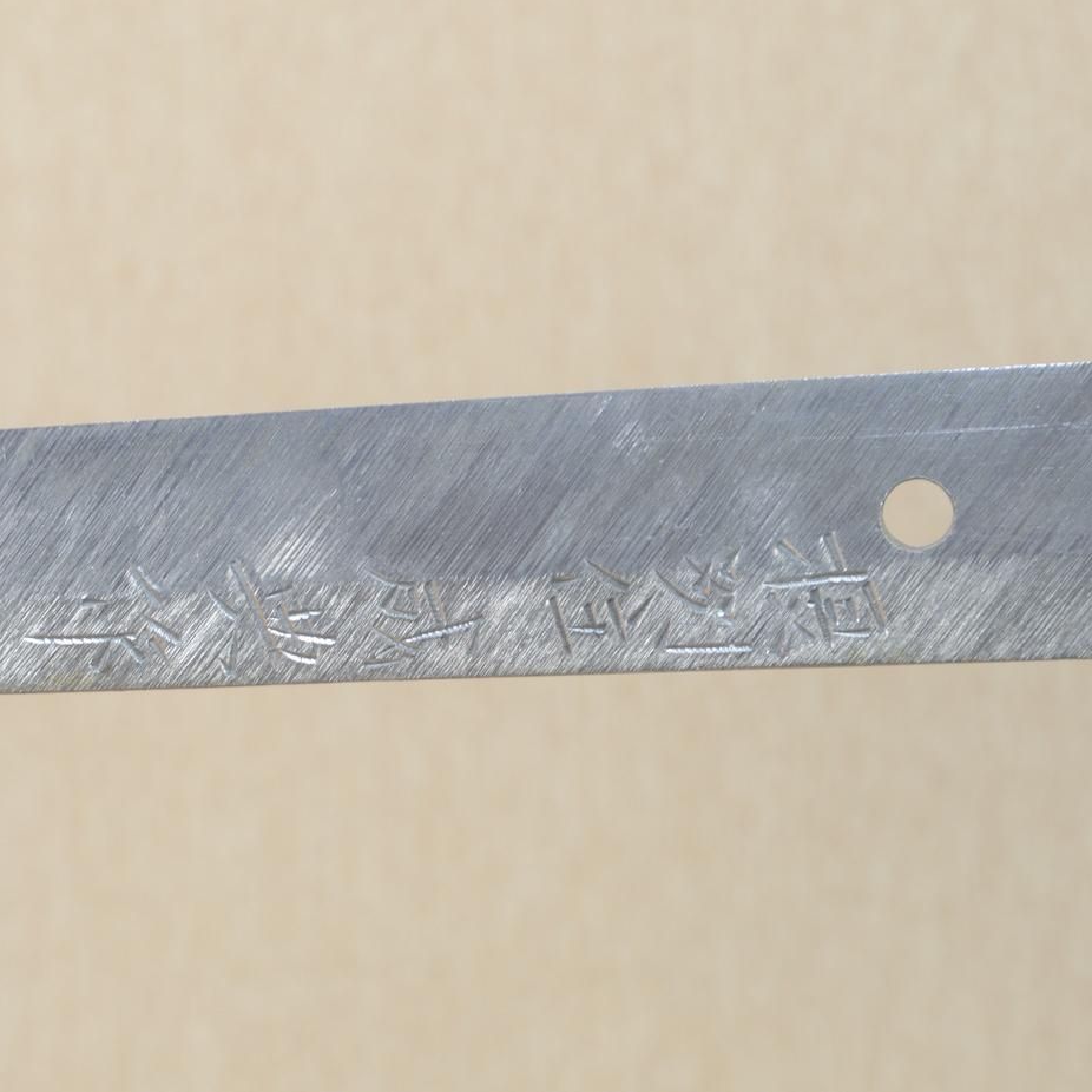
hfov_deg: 10.7
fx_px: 5840
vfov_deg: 10.7
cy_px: 545
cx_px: 447
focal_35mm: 164
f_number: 11
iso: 400
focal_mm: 85
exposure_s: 1/1.6
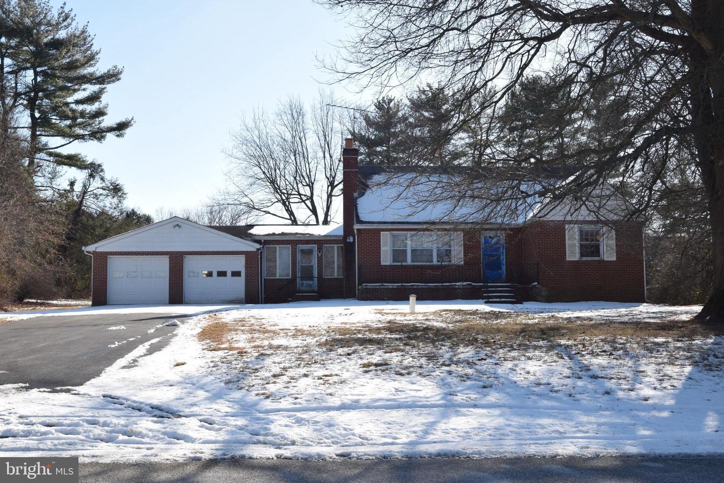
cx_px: 362
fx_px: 814
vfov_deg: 33.0
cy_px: 242
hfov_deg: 47.9
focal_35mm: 40
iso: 100
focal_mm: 27
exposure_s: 1/200
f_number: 8
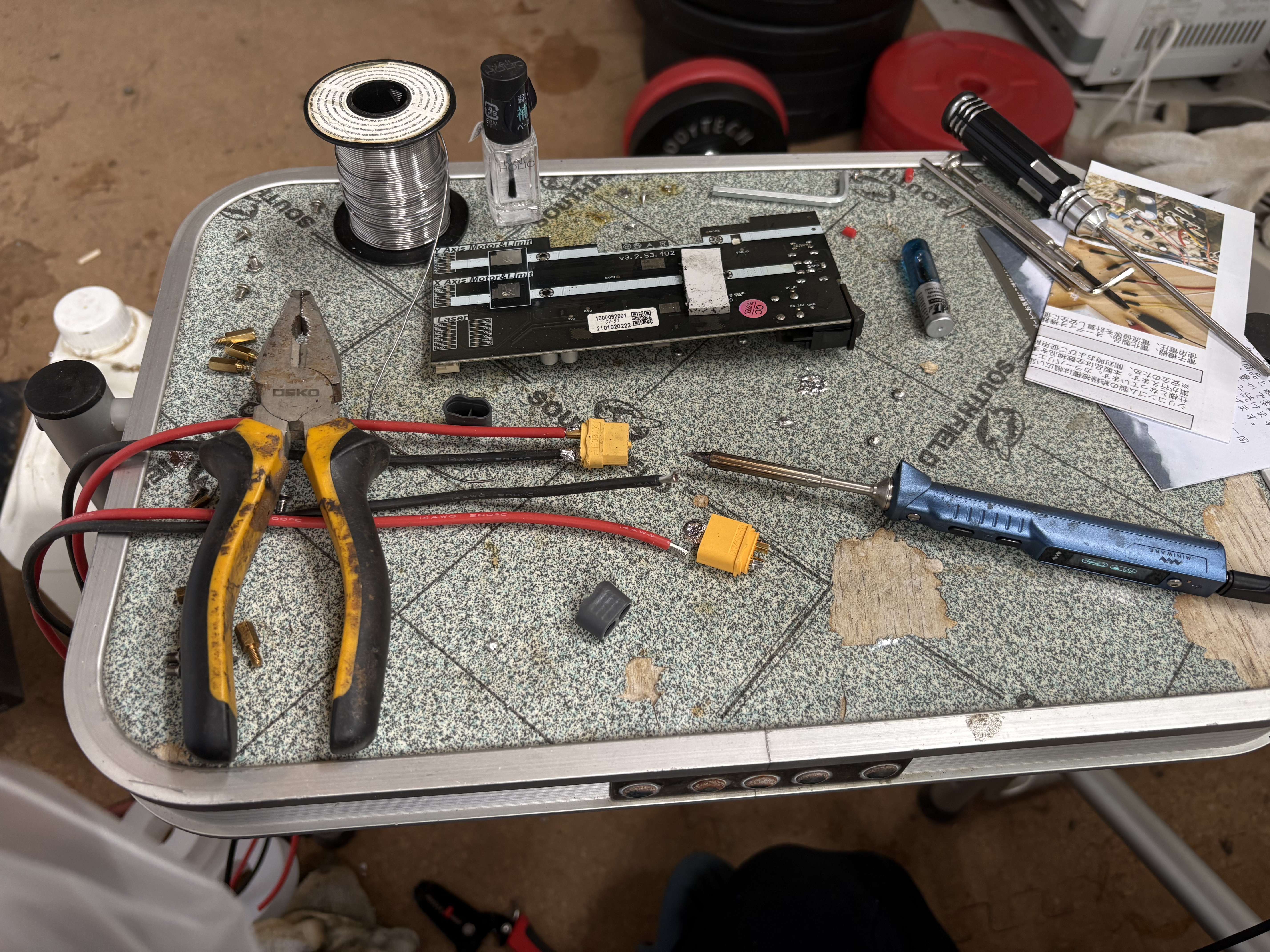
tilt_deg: -56.4
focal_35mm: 26
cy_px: 476
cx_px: 635
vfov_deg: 53.1
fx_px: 954
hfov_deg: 67.3
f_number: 1.6
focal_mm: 5.96
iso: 100
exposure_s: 1/122
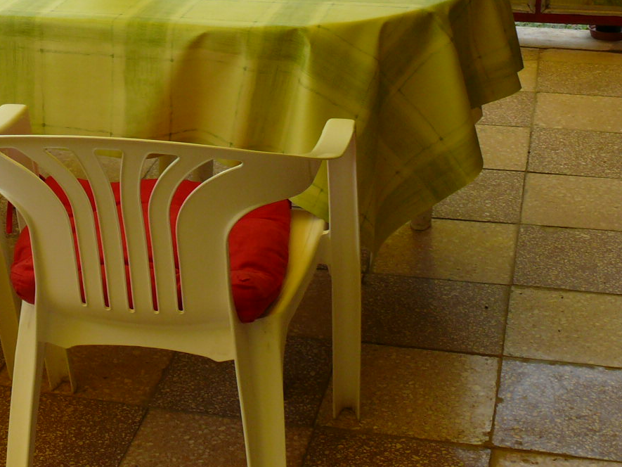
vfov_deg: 17.8
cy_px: 4
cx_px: 69
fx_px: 1456
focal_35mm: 81
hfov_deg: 23.5
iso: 100
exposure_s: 1/200
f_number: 4
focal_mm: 7.4
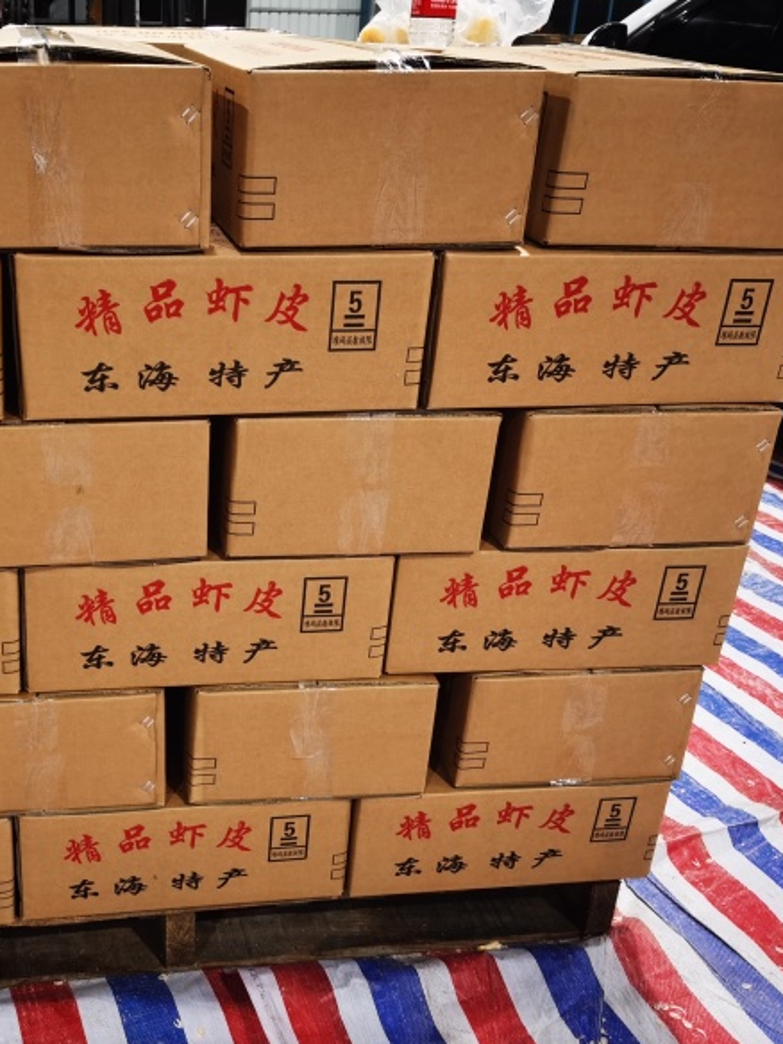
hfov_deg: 37.3
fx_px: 1116
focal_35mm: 37
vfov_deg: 50.1
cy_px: 529
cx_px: 156
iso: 250
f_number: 1.6
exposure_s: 1/50
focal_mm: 5.56
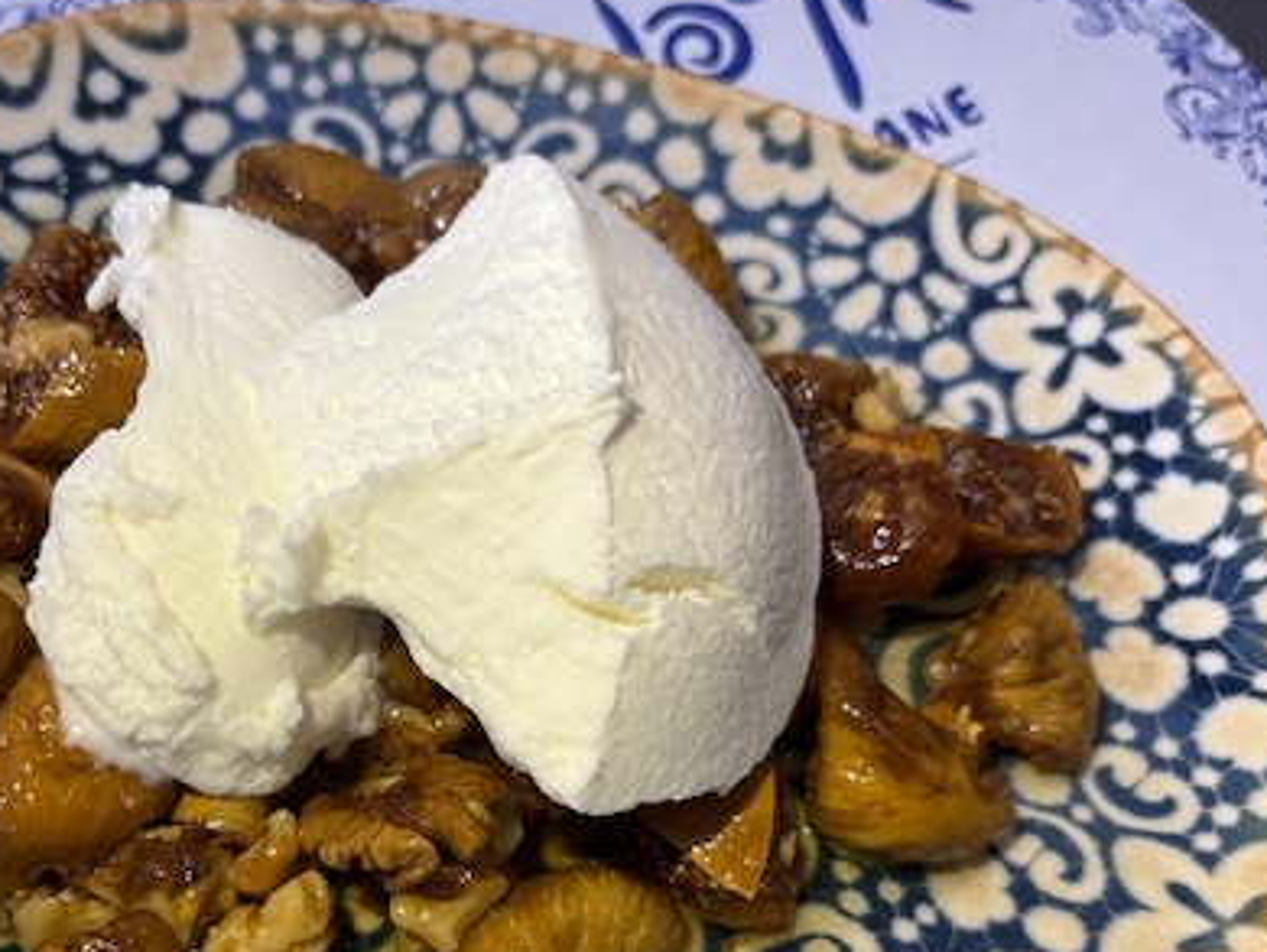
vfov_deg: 35.4
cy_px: 682
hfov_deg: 46.0
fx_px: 1465
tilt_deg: -60.5
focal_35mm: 40
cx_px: 419
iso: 160
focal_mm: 5.96
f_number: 1.6
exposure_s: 1/50
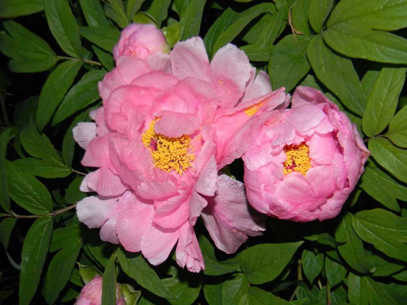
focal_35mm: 31
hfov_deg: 58.4
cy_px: 152
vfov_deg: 45.4
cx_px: 204
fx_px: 364
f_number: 7.6
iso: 200
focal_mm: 7.3
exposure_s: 1/30
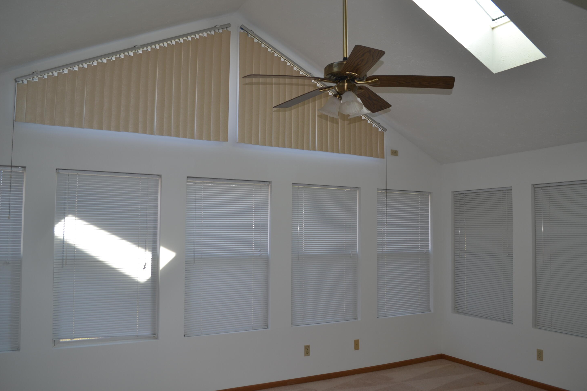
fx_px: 457
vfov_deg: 46.4
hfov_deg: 65.5
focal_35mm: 28
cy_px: 194
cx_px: 299
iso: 110
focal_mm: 18
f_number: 4
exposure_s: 1/125
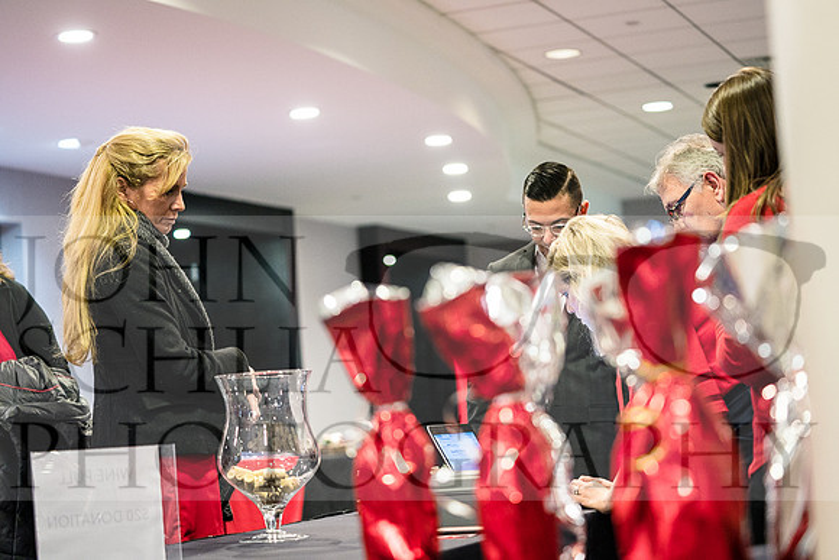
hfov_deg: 28.8
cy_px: 280
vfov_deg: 19.5
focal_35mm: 70
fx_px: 1632
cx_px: 420
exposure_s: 1/60
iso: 2500
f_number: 2.8
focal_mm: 70
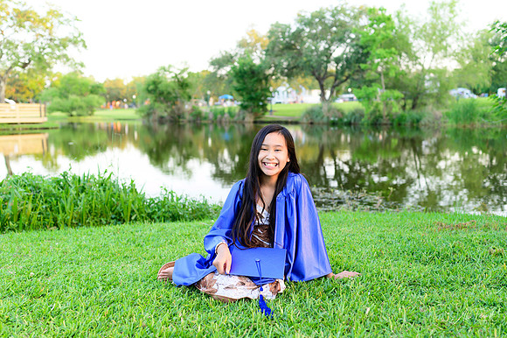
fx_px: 493
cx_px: 254
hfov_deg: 54.5
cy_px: 169
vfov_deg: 37.8
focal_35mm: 35
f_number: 2.8
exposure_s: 1/400
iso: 500
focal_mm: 35
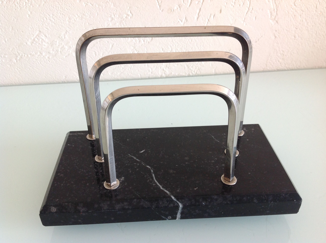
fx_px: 329
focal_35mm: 35
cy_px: 122
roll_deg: +0.8
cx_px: 163
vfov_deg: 40.6
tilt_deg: -33.5
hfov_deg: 52.7
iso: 64
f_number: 2.4
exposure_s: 1/40
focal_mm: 4.28
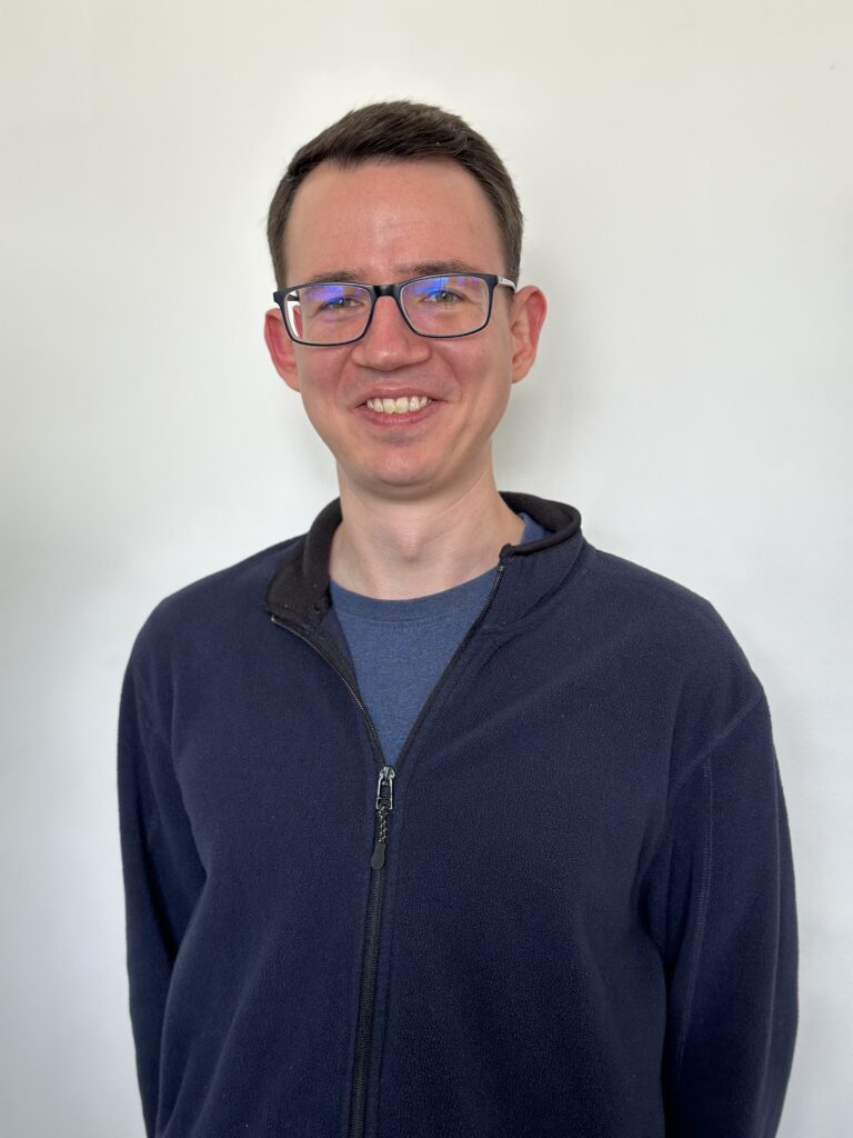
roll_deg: -0.9
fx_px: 1577
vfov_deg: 39.7
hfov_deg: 30.3
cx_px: 426
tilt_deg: -3.3
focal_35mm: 48
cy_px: 569
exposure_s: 1/100
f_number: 1.78
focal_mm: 6.86
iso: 100
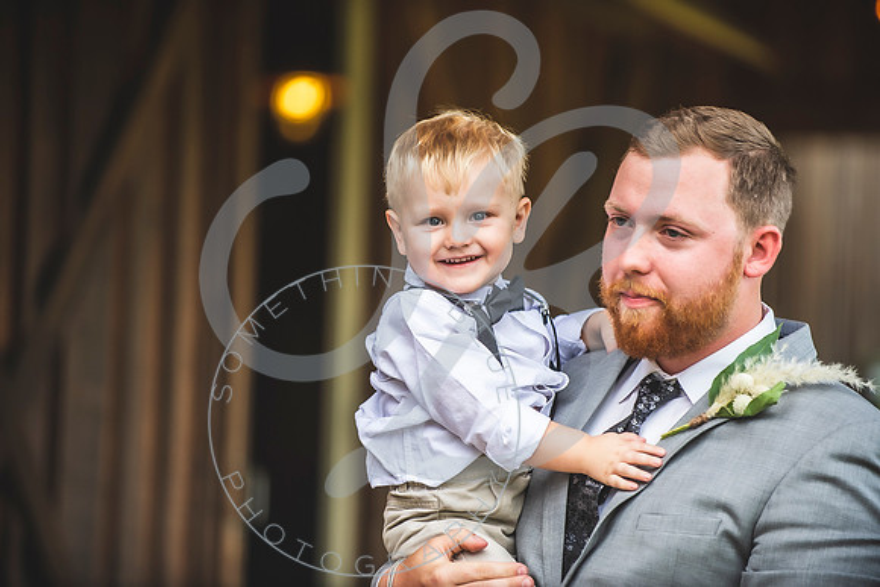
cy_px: 294
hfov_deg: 11.7
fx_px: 4279
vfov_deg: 7.9
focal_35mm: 175
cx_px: 440
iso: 200
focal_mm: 175
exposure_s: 1/400
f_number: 2.8
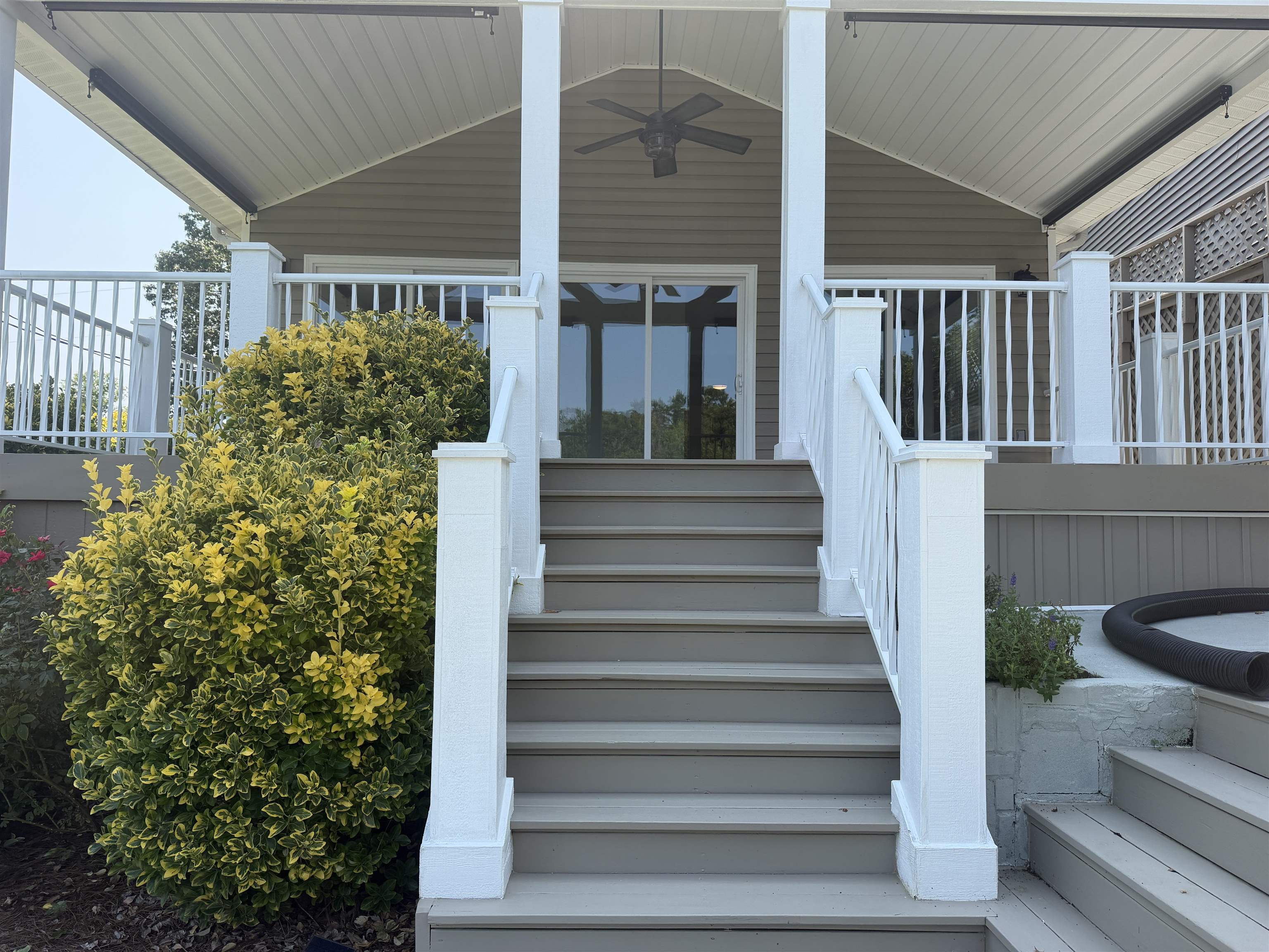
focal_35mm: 24
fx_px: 880
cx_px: 634
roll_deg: -0.7
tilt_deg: +4.2
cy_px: 476
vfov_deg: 56.8
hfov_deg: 71.6
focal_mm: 6.76
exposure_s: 1/2703
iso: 100
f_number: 1.78
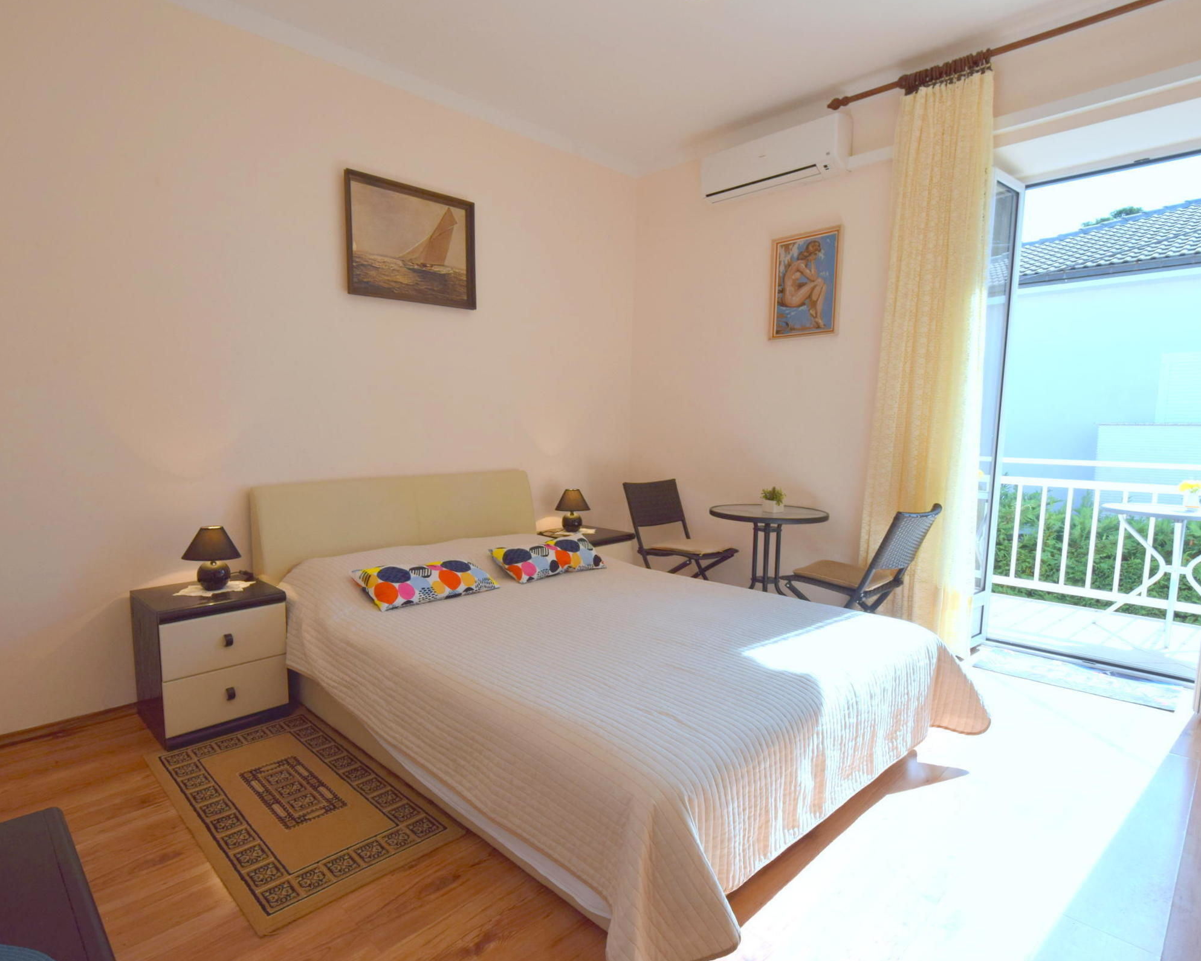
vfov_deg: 77.0
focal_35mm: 17
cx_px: 502
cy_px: 482
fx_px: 604
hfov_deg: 88.9
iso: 200
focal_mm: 10
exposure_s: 1/250
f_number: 7.1
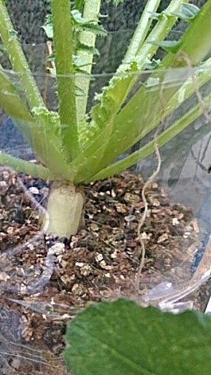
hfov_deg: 29.3
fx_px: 398
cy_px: 190
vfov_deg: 50.5
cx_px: 55
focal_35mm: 40
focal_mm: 3.46
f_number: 2.2
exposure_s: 1/125
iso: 233
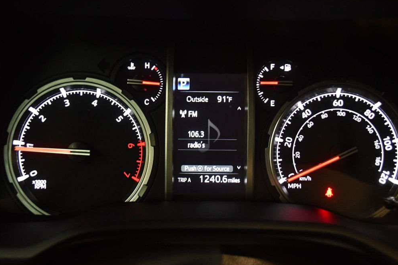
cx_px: 203
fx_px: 409
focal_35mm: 37
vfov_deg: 35.9
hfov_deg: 51.9
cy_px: 131
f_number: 4
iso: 3200
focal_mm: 24
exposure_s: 1/80
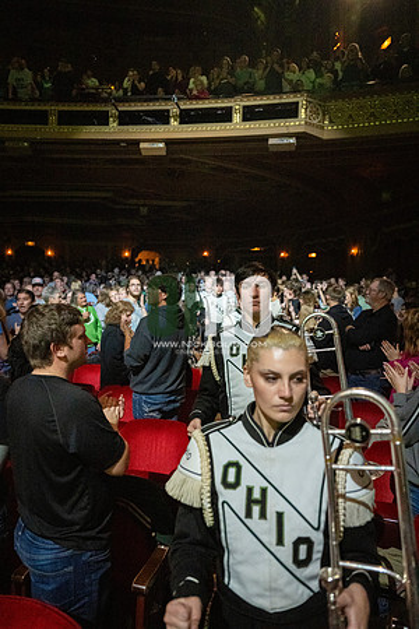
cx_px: 210
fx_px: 419
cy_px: 314
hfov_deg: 53.1
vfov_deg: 73.7
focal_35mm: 24
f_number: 2.8
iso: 20000
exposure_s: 1/500
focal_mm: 24
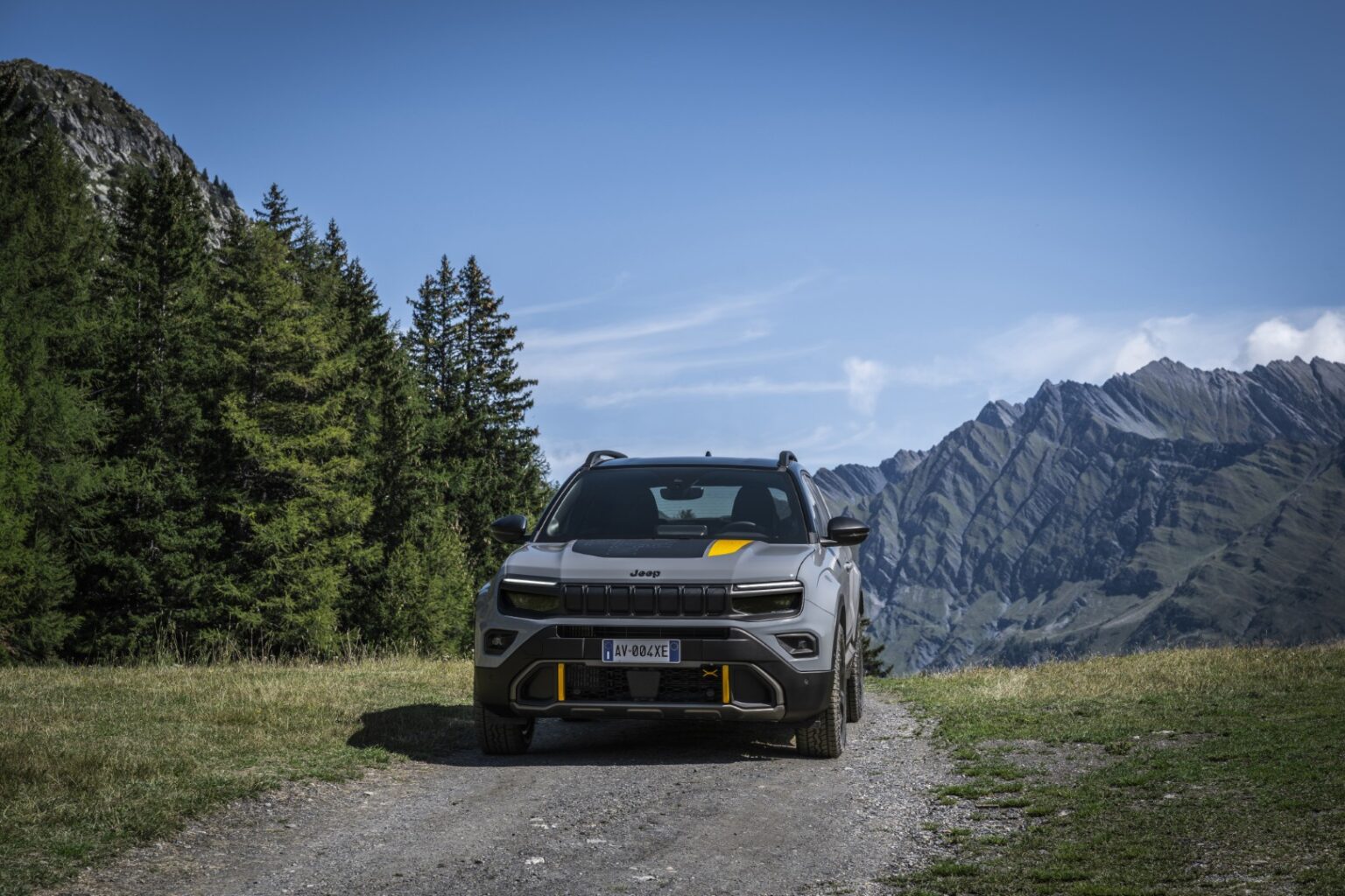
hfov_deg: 28.8
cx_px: 672
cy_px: 448
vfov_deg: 19.5
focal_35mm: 70
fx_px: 2615
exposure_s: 1/250
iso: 64
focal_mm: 70
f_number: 9
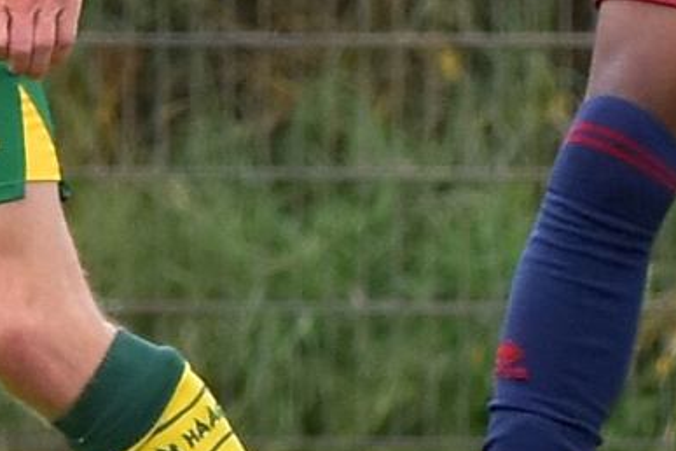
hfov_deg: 1.8
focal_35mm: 1152
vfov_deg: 1.2
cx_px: 610
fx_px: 21639
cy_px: -170
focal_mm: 155
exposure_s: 1/1000
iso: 450
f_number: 4
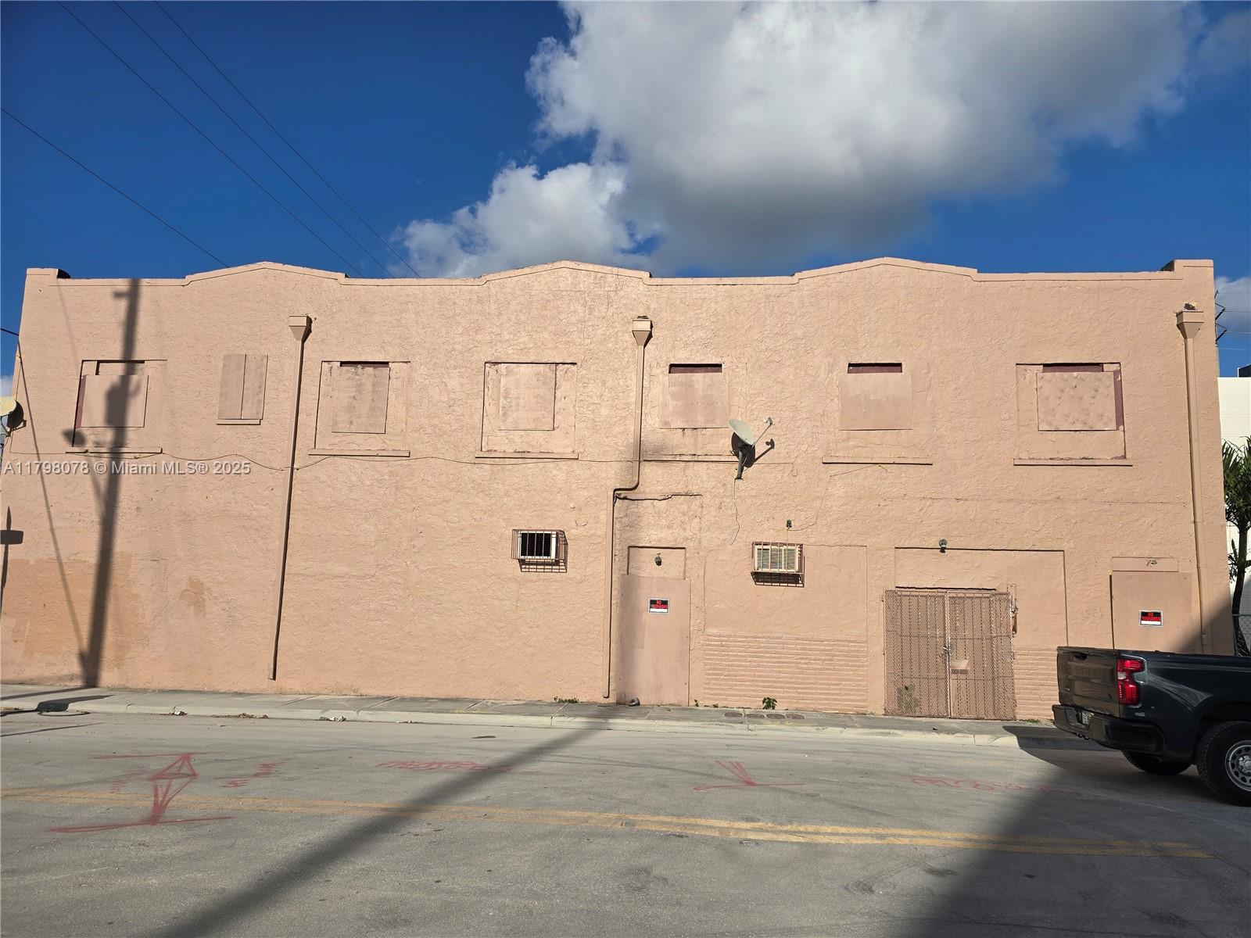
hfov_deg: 73.9
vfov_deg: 58.9
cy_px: 469
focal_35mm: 23
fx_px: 831
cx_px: 626
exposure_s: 1/1601
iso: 12
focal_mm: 6.3
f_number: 1.7
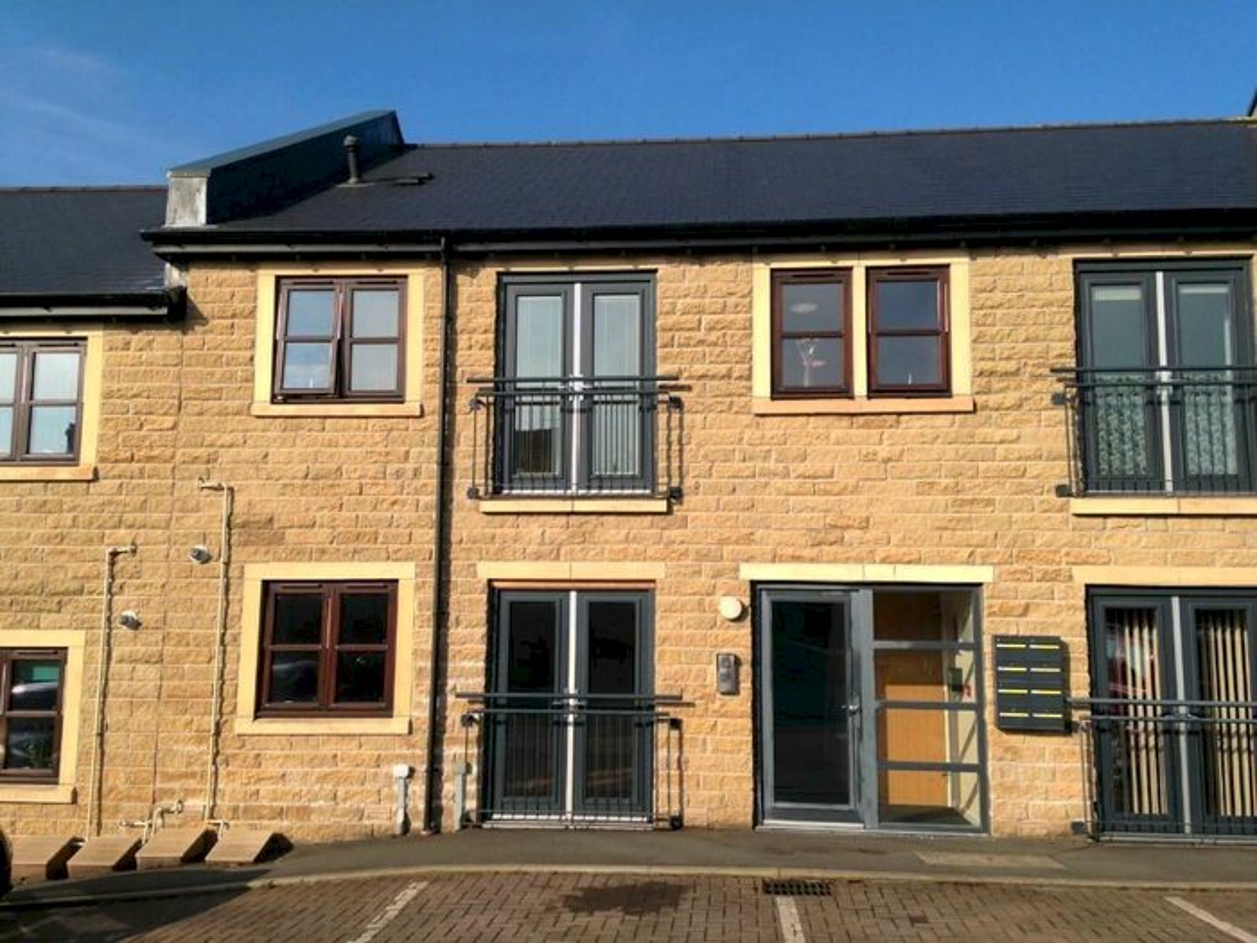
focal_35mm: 33
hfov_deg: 55.4
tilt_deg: +6.2
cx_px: 628
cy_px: 472
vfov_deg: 42.9
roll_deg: +0.6
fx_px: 1198
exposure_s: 1/1550
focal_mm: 4.12
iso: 50
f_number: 2.4
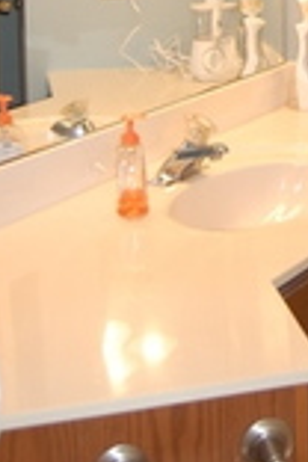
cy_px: -59
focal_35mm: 83
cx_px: 391
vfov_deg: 22.9
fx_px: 1065
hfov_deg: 15.7
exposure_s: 1/60
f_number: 3.5
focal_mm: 18
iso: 400
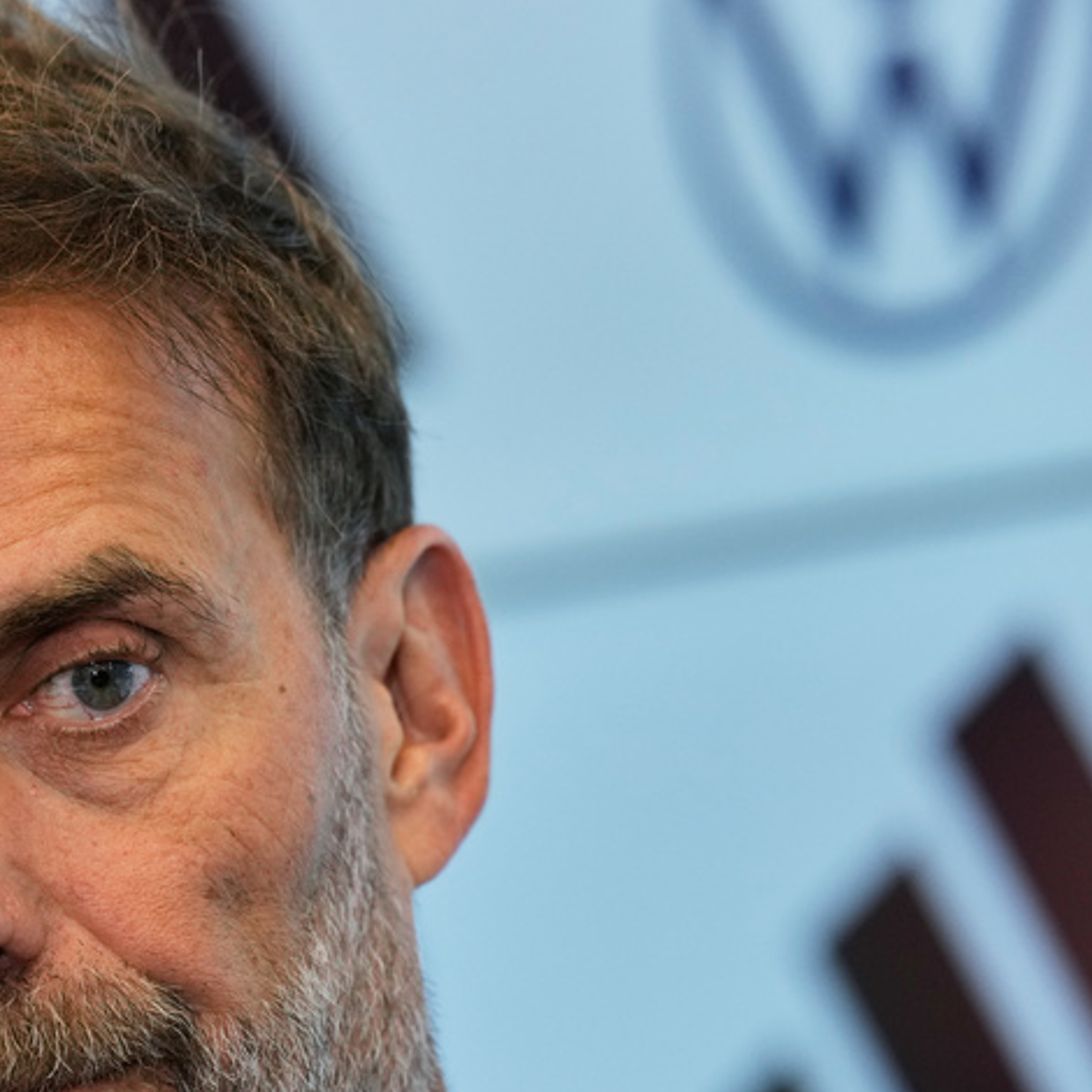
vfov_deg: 2.4
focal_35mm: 741
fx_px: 26447
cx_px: 79
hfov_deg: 2.4
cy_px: 730
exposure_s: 1/200
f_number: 4.5
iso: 1600
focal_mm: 400
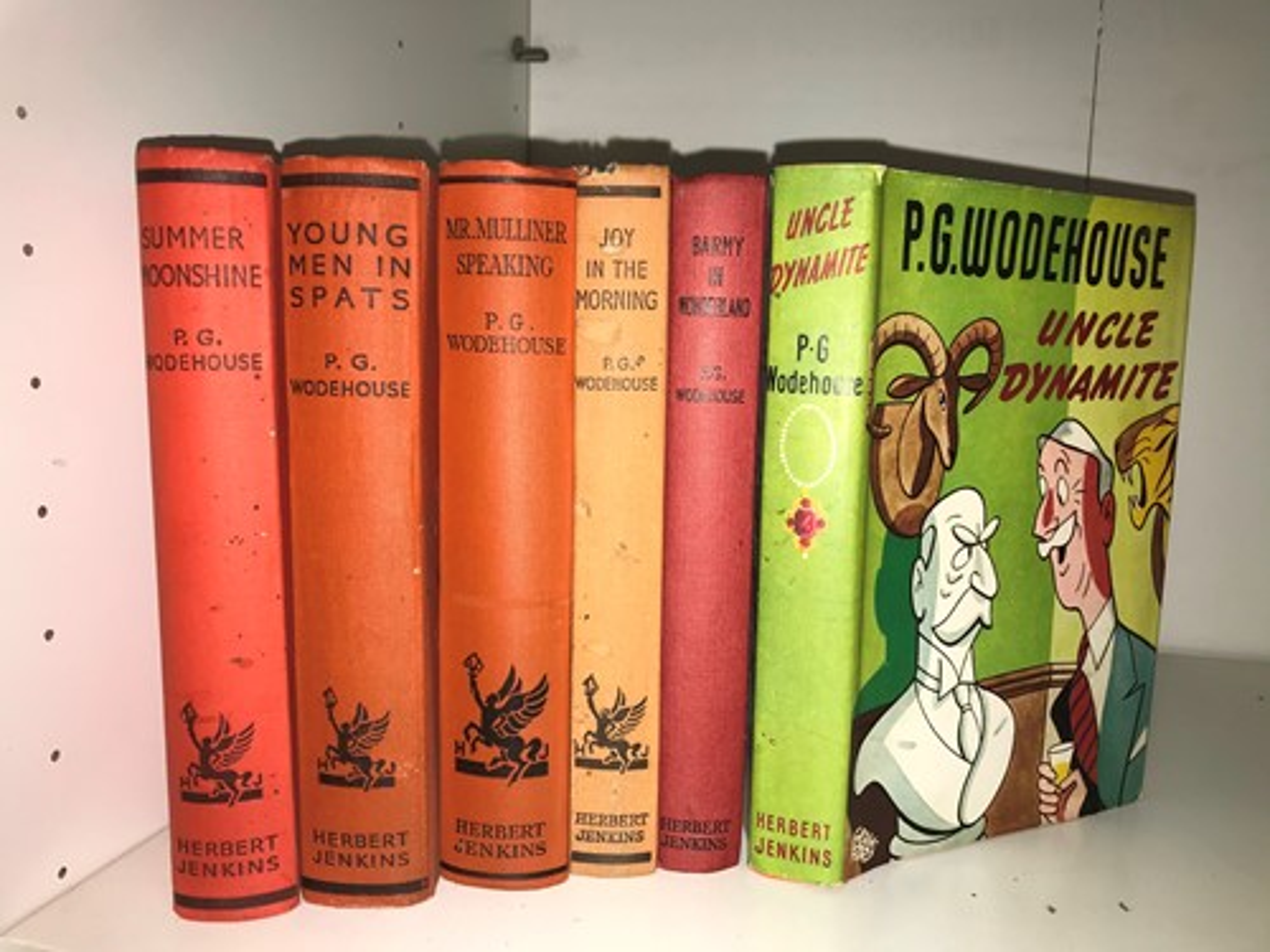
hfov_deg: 63.4
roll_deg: -1.8
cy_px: 476
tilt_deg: -8.7
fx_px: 1027
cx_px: 635
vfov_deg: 49.7
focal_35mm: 28
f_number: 1.8
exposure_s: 1/67
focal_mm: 3.99
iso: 20
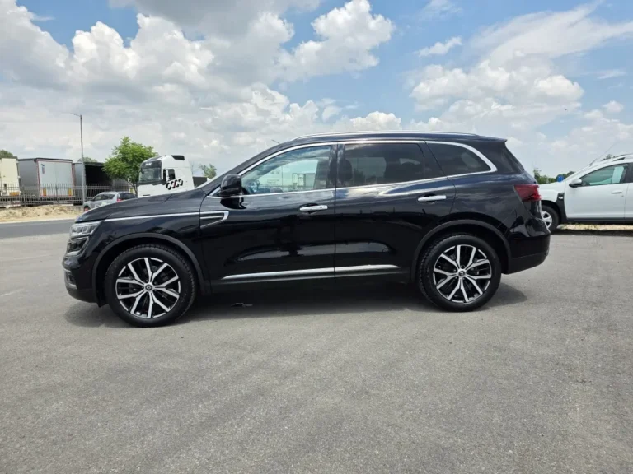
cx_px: 316
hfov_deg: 73.9
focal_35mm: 23
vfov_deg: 58.9
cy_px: 237
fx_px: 421
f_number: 1.7
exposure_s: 1/4333
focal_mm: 6.25
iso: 80
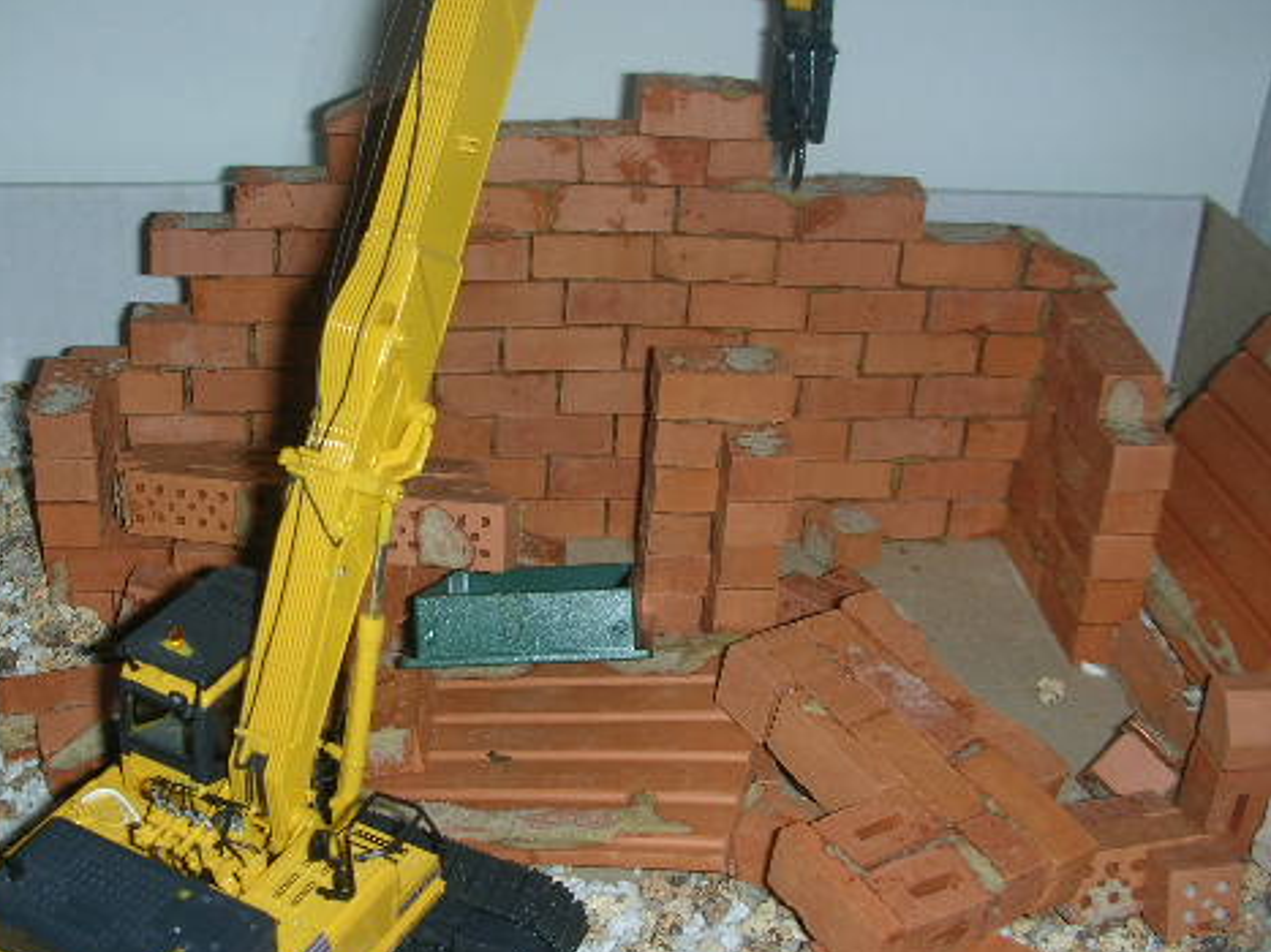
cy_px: 490
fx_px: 1762
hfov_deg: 39.3
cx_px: 446
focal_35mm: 48
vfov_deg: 30.3
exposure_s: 1/60.1
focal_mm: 5.8
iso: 50
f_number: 3
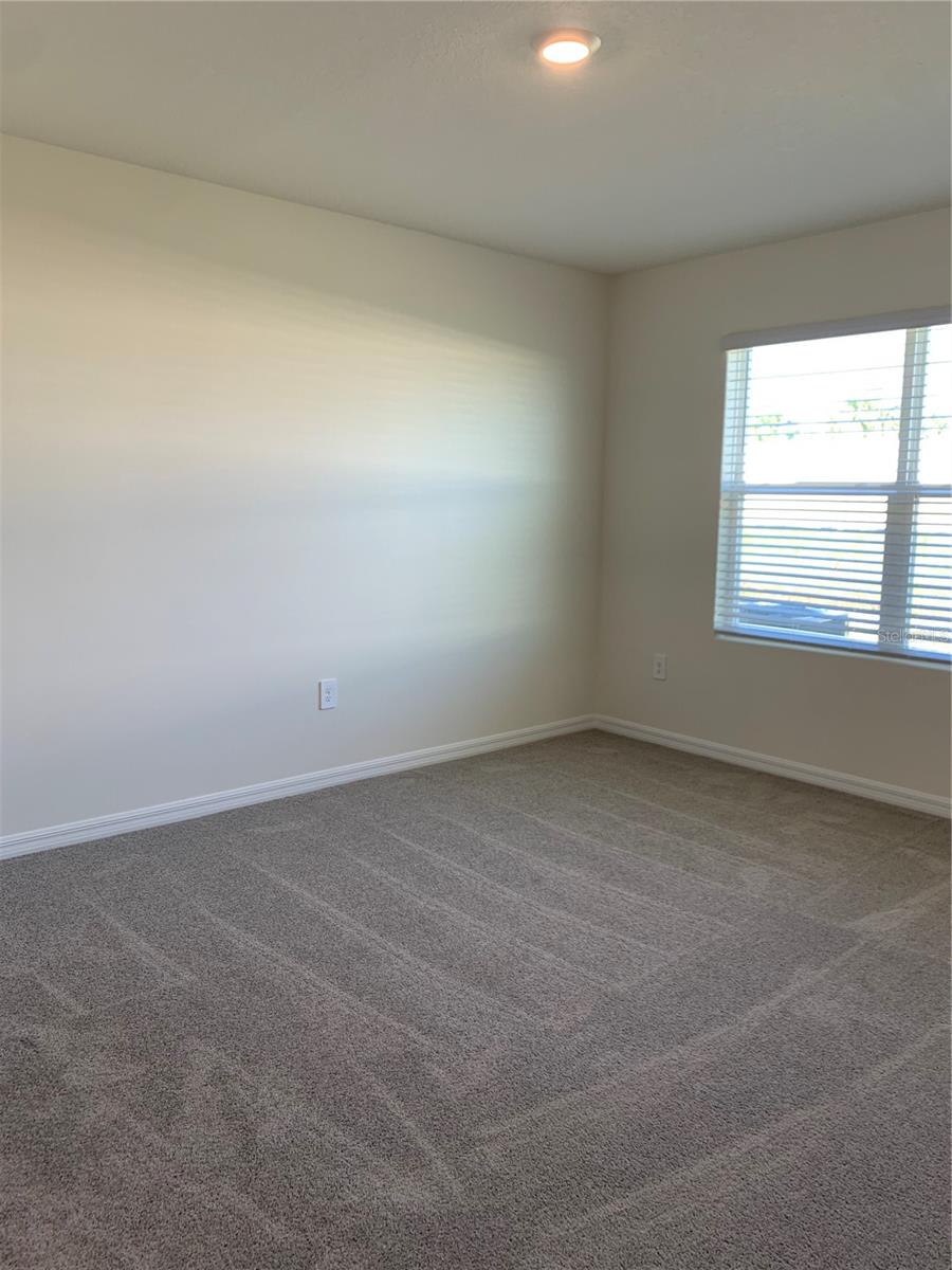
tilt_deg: -6.7
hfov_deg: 53.1
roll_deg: -1.5
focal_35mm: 26
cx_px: 476
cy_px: 635
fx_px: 953
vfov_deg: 67.3
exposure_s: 1/60
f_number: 1.8
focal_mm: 4.25
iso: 64
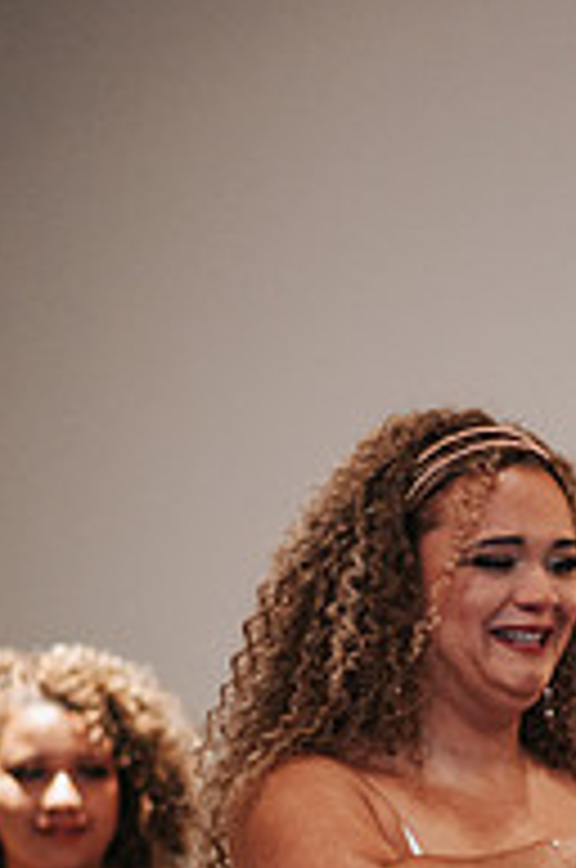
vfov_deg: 6.9
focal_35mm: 298
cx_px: 666
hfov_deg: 4.6
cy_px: 917
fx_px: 7177
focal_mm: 85
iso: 800
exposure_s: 1/160
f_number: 1.8
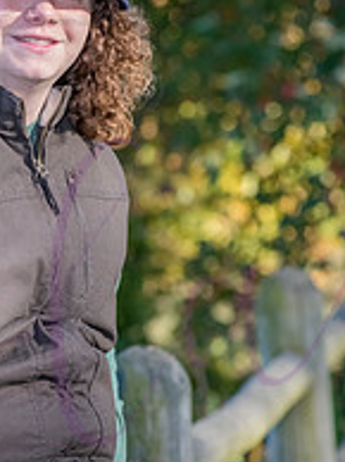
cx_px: 2
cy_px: 174
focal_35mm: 250
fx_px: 3329
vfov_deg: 7.9
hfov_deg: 5.9
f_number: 5
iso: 640
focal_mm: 112
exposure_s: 1/800
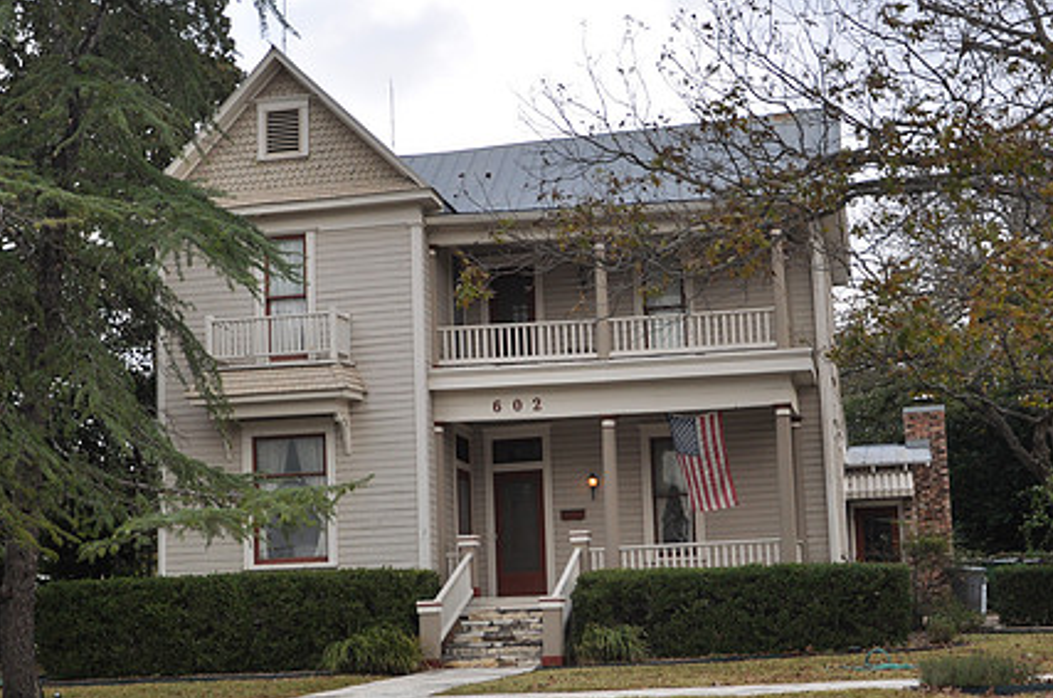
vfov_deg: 25.4
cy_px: 430
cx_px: 557
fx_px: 1547
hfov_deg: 37.6
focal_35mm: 53
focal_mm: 26
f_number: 4
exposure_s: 1/200
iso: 400
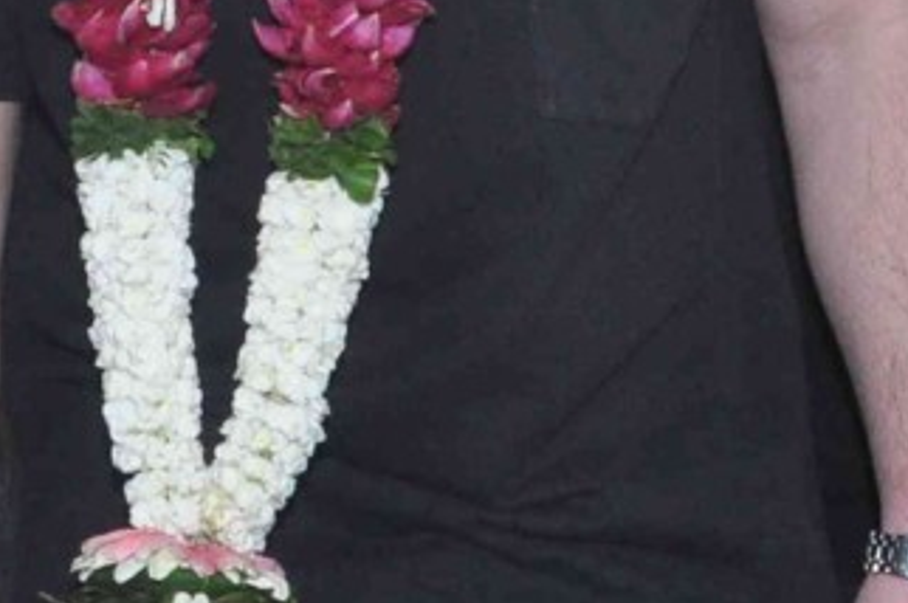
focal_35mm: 185
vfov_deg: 7.4
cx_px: 58
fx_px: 4661
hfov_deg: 11.0
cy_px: 231
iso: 640
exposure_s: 1/250
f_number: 10
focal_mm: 22
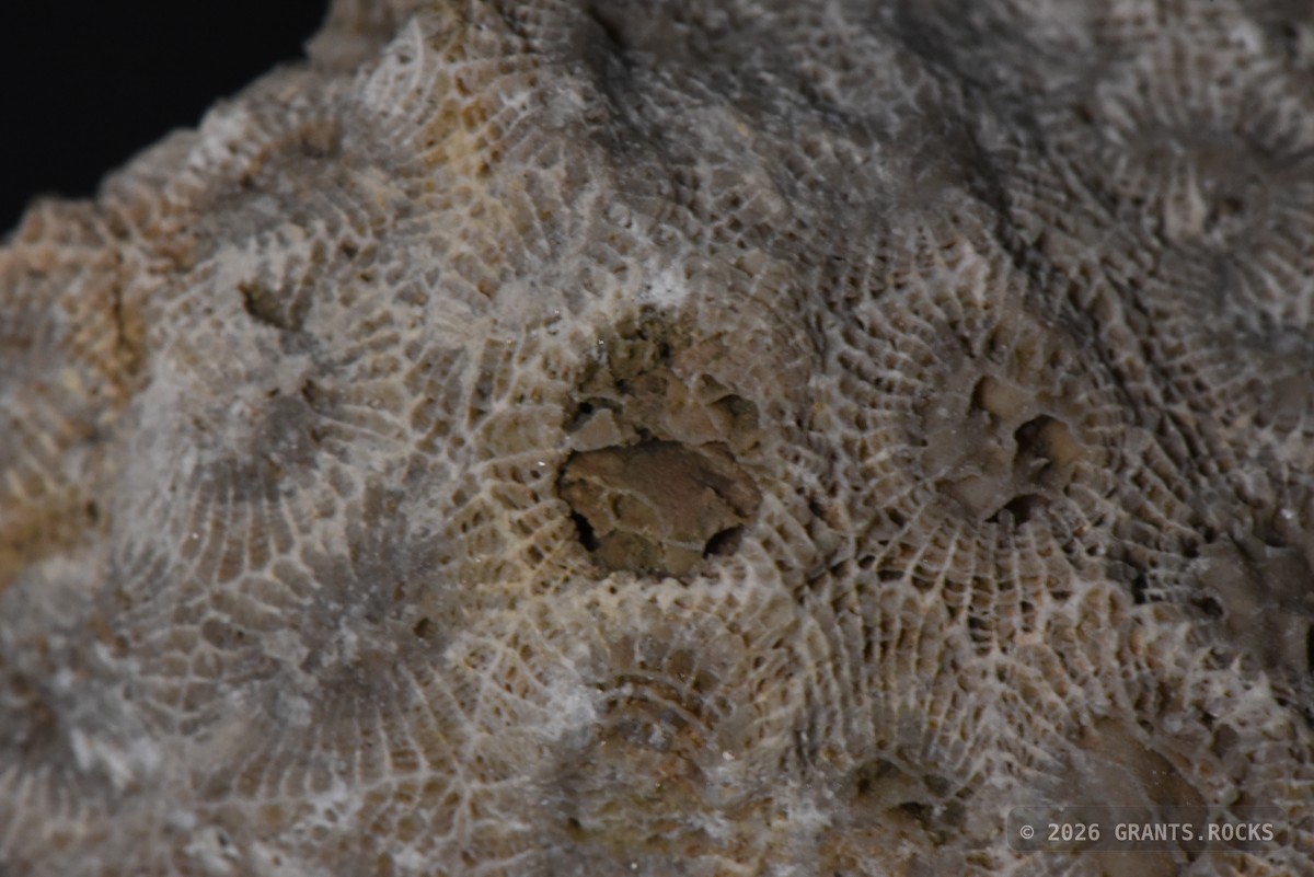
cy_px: 438
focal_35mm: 105
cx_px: 657
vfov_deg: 13.1
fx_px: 3834
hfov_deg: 19.4
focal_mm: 105
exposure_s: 1/40
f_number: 20
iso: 5000
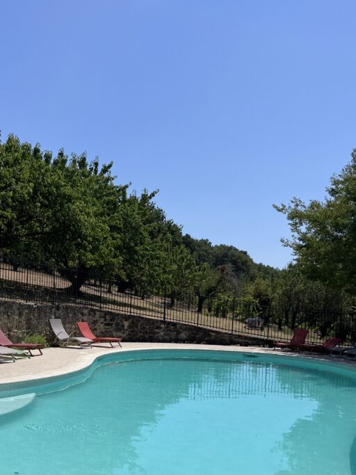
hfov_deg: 36.7
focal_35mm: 39
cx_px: 150
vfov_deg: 47.0
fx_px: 535
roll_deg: -3.0
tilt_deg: -3.5
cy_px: 322
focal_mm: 5.1
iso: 50
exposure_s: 1/7874
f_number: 1.6
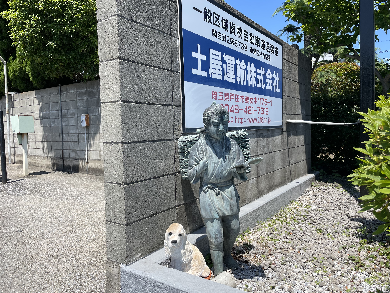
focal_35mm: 26
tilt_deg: -3.0
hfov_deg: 67.3
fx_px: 293
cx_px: 195
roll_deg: +2.3
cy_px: 146
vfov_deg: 53.1
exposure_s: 1/2506
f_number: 1.6
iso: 32
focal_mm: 4.2
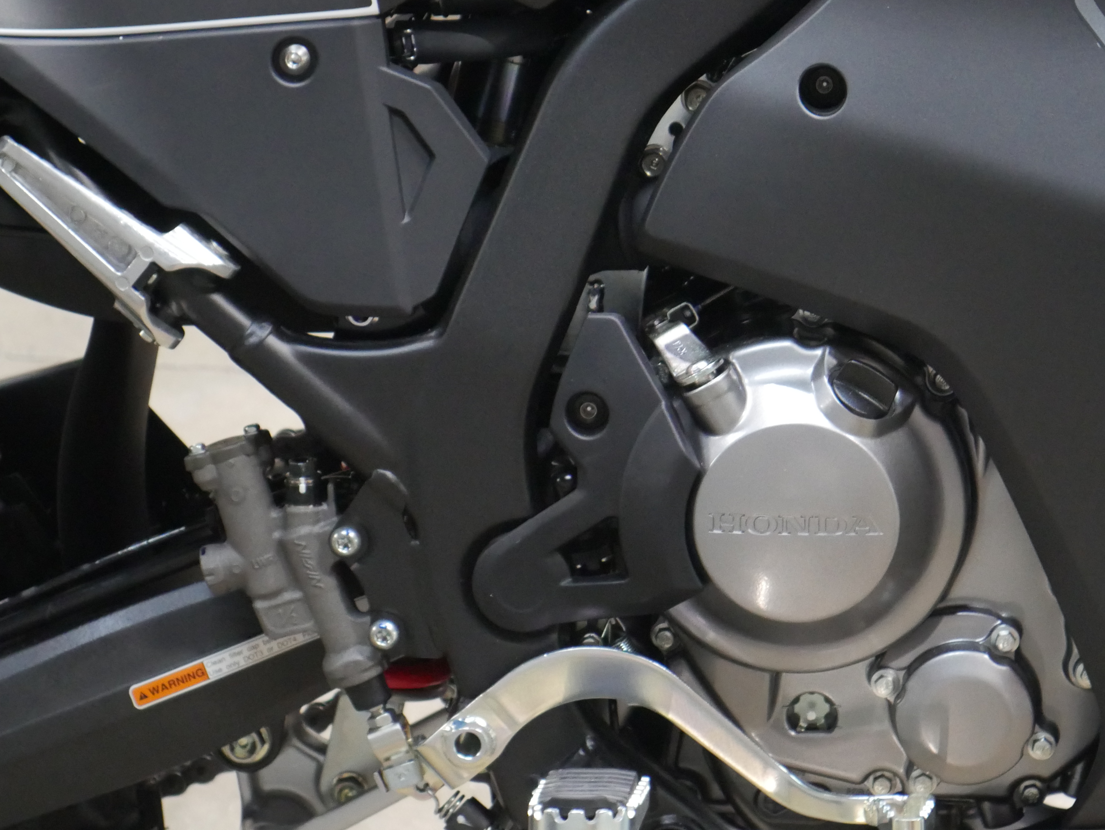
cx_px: 802
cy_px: 461
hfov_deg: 16.1
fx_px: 3896
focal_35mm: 122
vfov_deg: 12.2
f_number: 5.6
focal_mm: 42
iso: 3200
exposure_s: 1/15
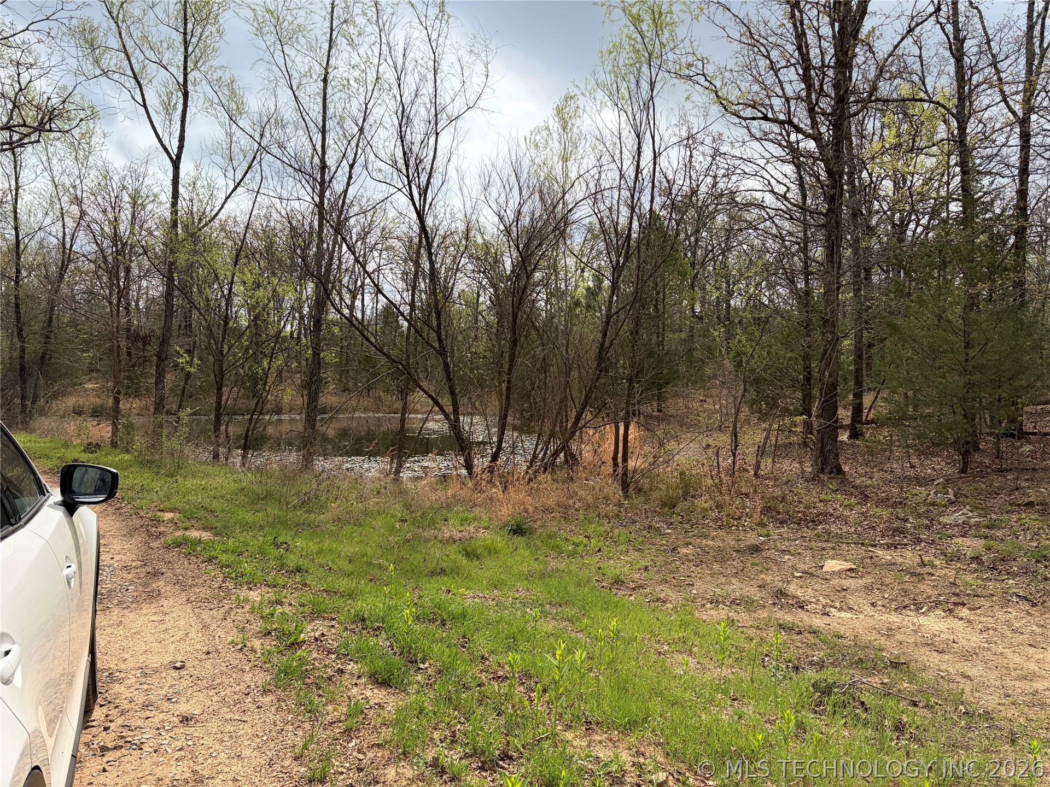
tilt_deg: +0.1
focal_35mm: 26
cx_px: 525
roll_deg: -0.3
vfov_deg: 53.1
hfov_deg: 67.3
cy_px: 394
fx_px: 789
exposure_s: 1/3831
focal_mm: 5.96
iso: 64
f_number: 1.6
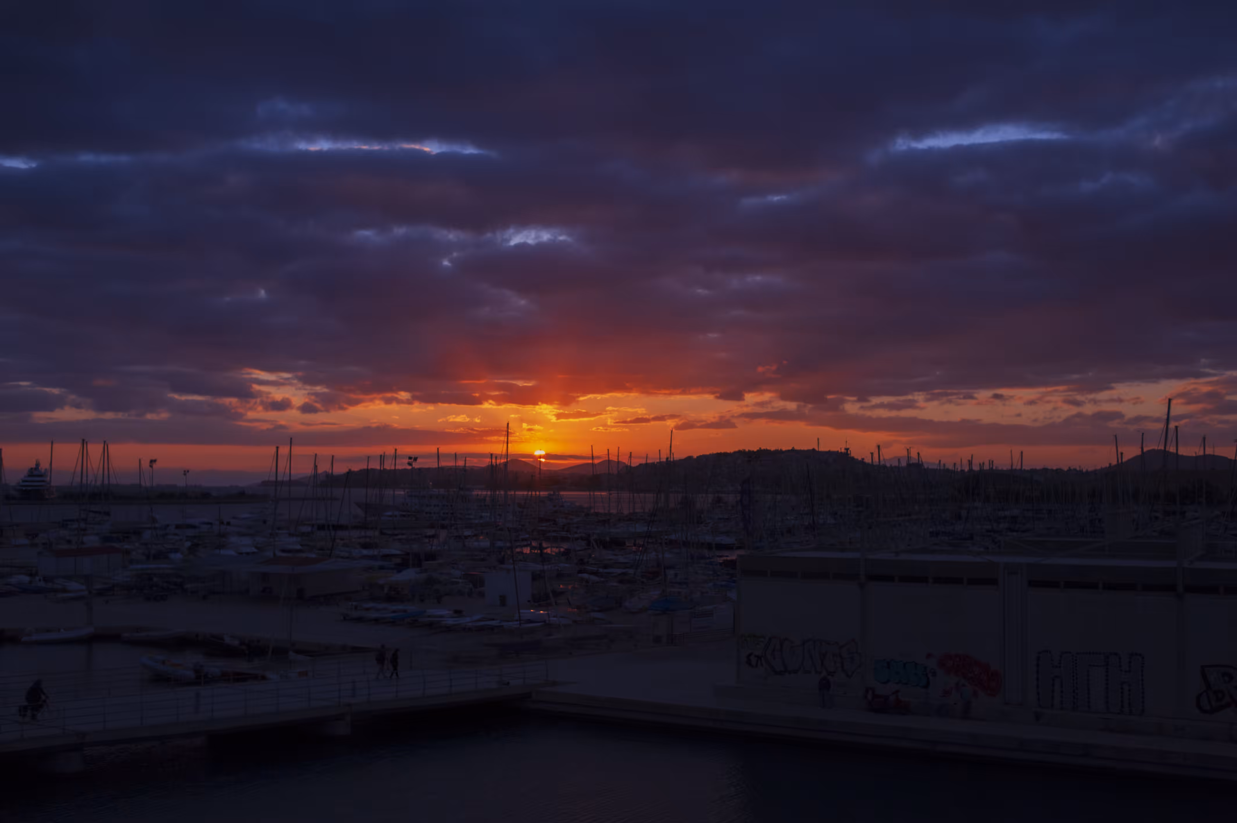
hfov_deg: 54.5
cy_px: 412
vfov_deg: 37.8
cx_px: 618
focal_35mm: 35
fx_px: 1202
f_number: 5.6
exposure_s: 1/3200
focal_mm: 35
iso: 640
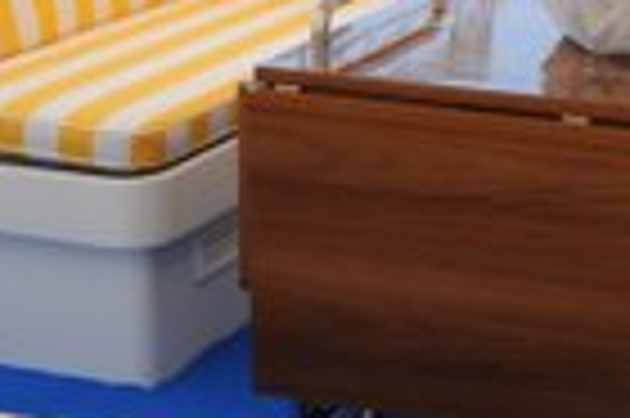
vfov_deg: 12.6
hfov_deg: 18.1
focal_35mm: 108
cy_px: 38
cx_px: 742
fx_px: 1883
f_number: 16
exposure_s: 1/60
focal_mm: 21
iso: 200
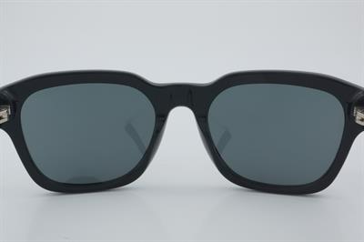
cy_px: 121
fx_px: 606
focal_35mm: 60
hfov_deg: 33.4
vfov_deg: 22.6
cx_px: 182
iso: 100
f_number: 32
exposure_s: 1/4
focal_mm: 40
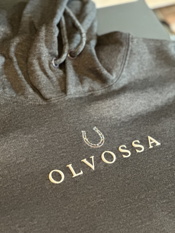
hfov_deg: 19.1
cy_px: 116
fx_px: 519
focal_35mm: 77
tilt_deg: -50.5
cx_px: 88
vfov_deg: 25.3
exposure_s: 1/14
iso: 800
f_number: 2.8
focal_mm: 9
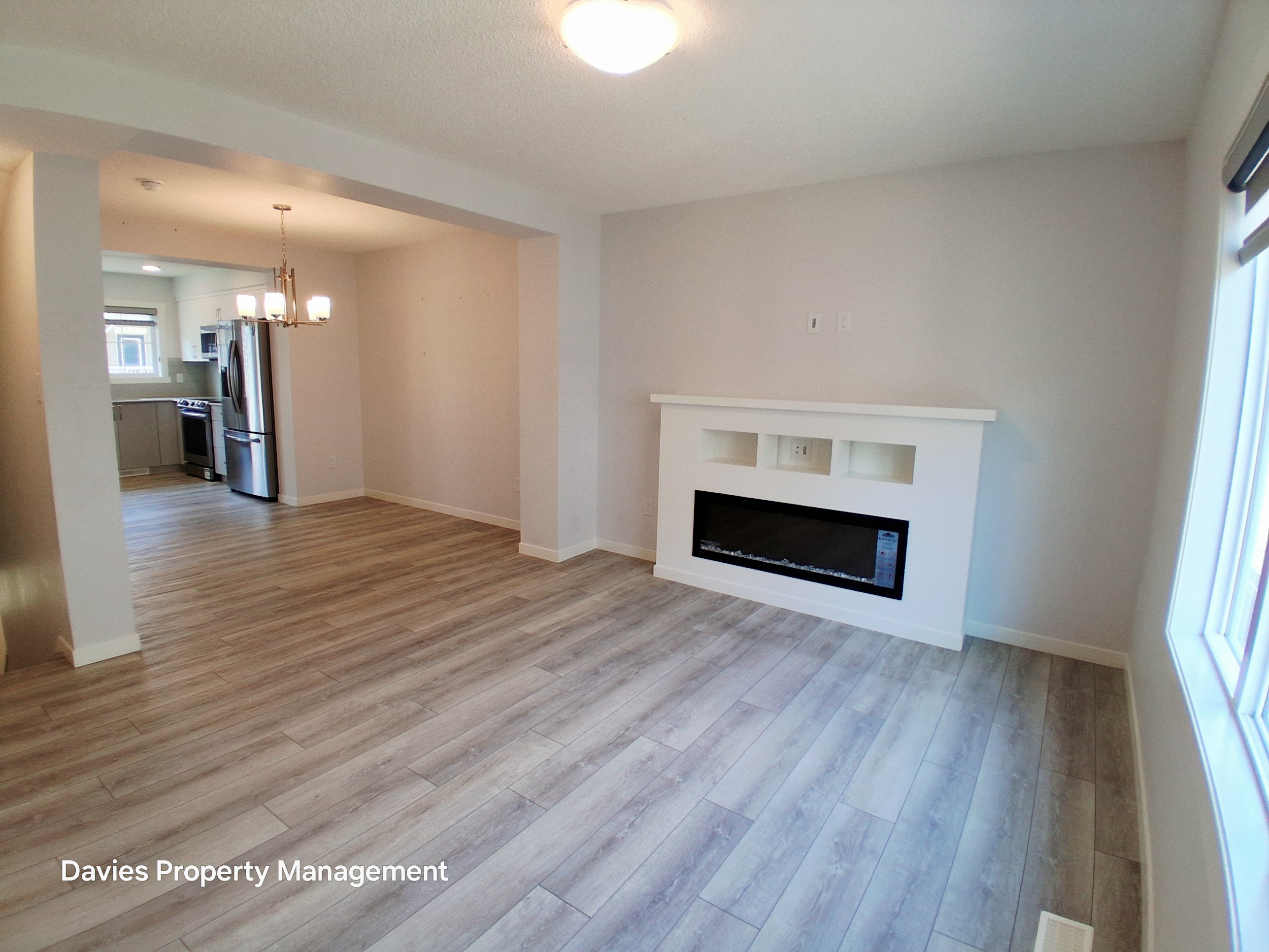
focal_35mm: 17
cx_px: 634
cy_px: 476
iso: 50
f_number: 2.2
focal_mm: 1.4
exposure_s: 1/120
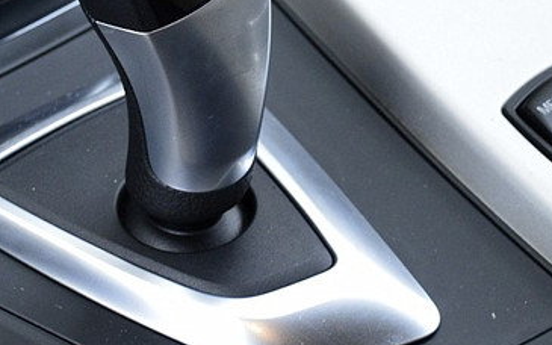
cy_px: 40
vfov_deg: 8.9
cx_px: 278
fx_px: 2196
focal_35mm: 146
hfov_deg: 14.3
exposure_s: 1/60
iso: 800
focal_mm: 34
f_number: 6.3
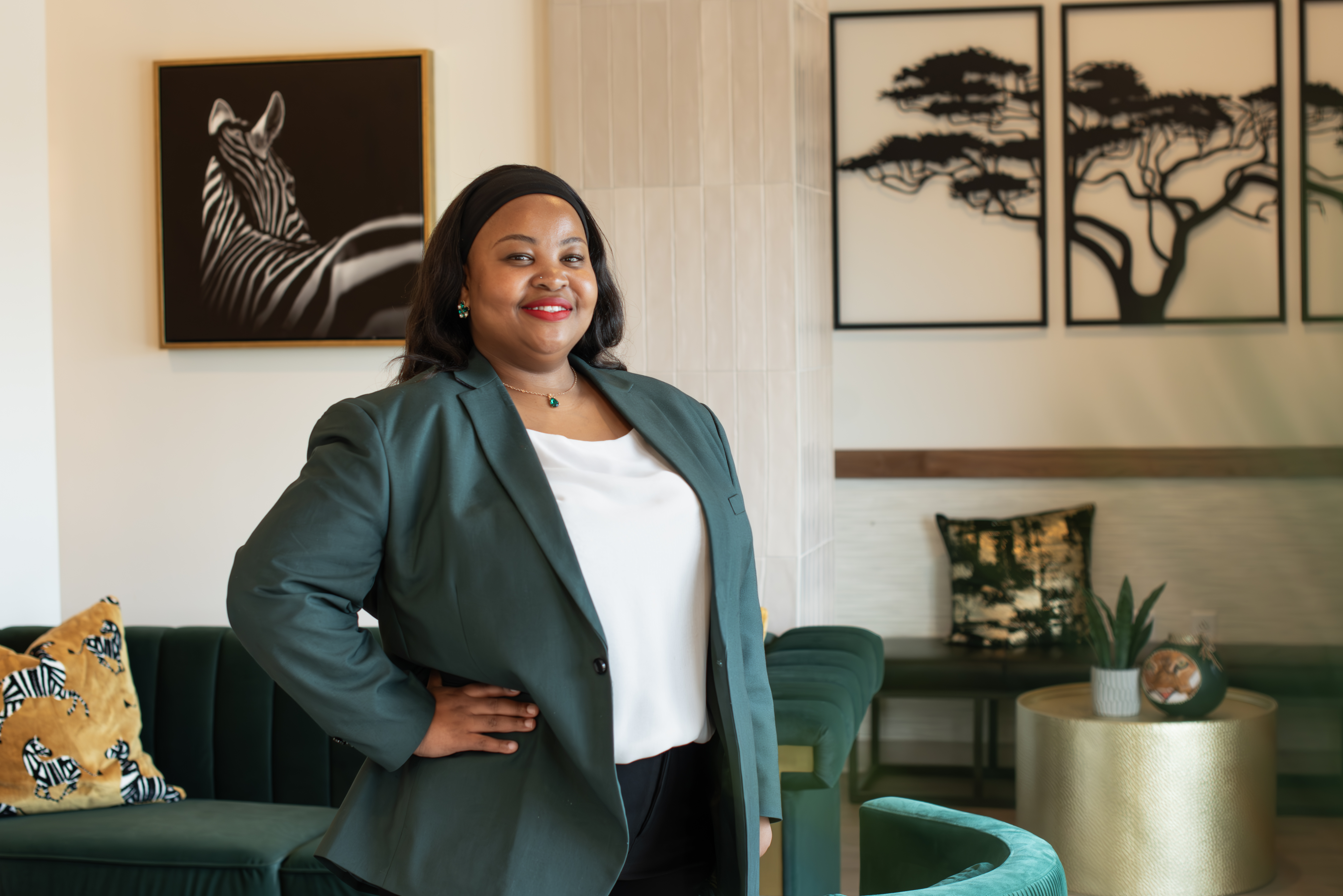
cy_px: 431
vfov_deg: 20.9
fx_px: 2425
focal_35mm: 65
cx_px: 721
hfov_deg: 30.9
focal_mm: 50
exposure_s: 1/160
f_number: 3.5
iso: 640
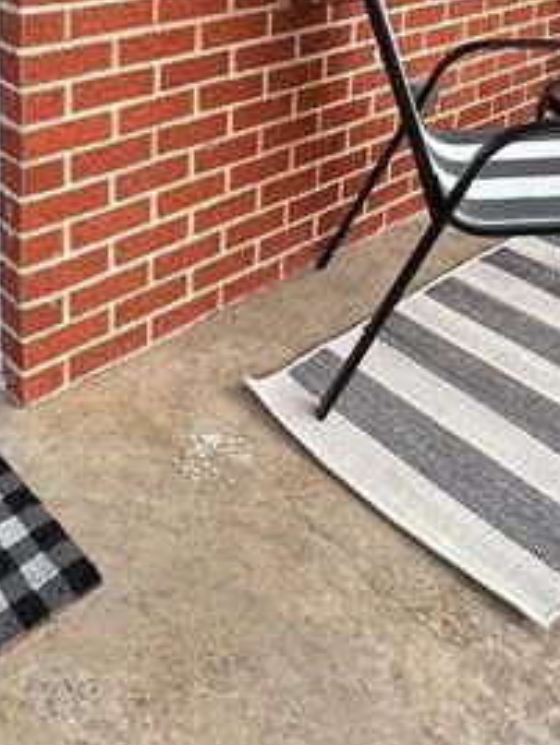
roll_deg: -2.1
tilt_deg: -8.3
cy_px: -30
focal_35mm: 40
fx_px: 862
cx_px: 172
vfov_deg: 40.0
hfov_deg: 35.5
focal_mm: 2.22
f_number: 2.2
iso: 40
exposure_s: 1/205
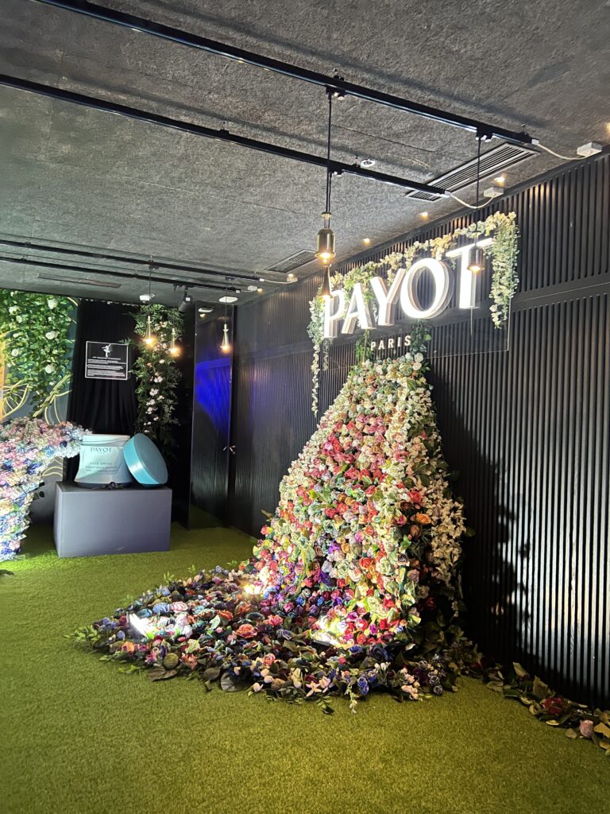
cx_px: 305
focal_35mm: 26
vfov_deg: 67.3
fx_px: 611
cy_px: 407
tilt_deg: +3.0
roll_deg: +0.3
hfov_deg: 53.1
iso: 320
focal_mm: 5.7
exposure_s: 1/50
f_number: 1.5
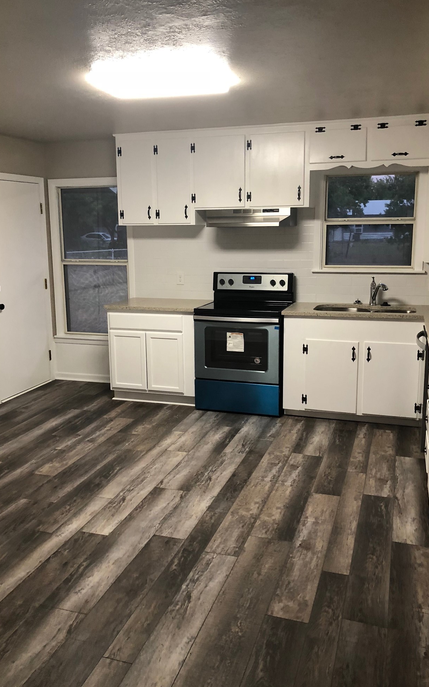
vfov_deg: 61.2
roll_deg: +0.2
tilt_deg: -11.4
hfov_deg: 40.6
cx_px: 214
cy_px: 339
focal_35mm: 31
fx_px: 580
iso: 50
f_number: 1.8
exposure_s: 1/15
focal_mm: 4
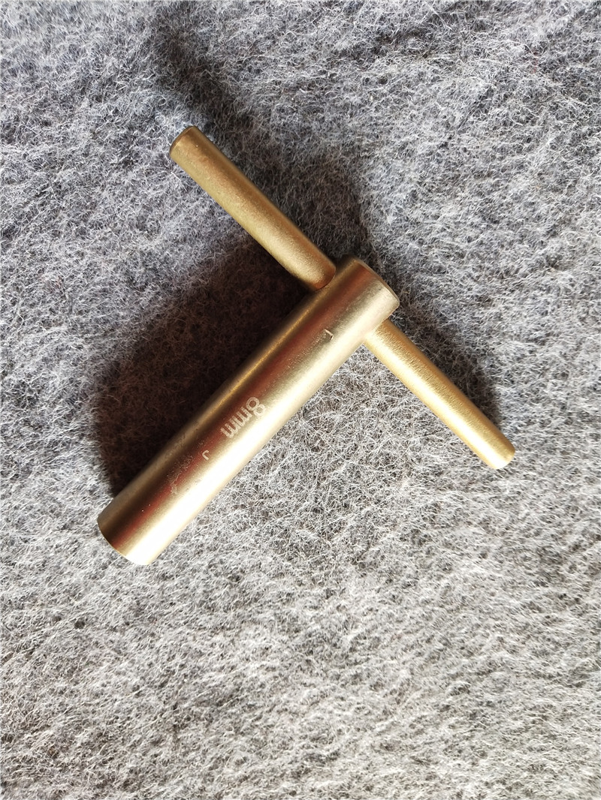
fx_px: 694
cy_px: 400
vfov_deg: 60.0
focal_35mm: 30
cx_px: 300
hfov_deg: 46.8
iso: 370
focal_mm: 3.95
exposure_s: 1/50
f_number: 1.8
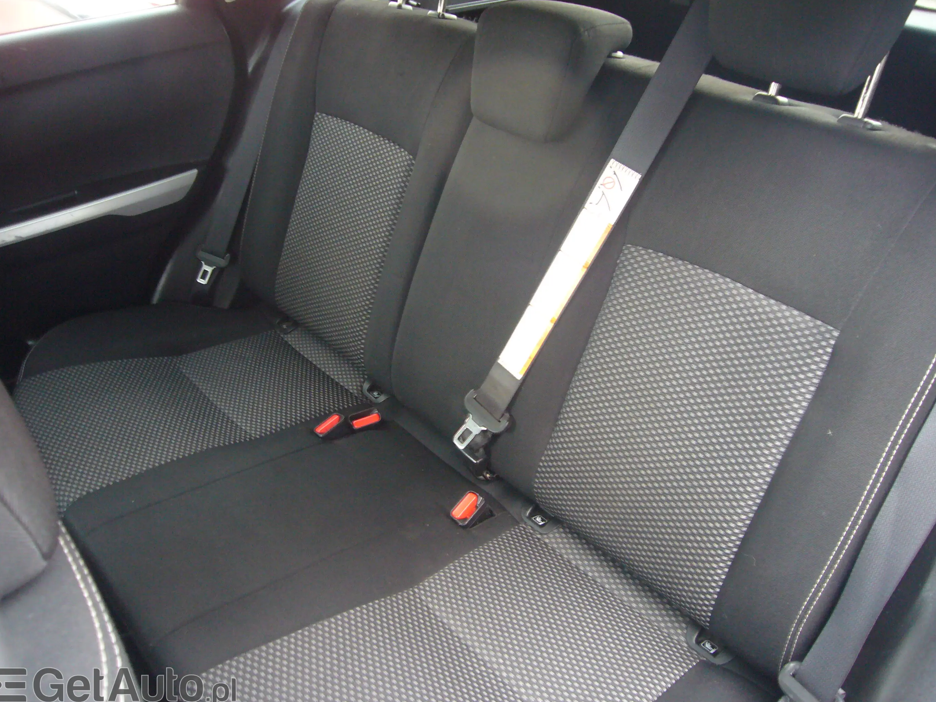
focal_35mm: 29
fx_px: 784
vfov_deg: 48.2
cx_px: 470
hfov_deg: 61.7
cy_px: 352
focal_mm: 4.6
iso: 200
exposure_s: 1/15
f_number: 2.8
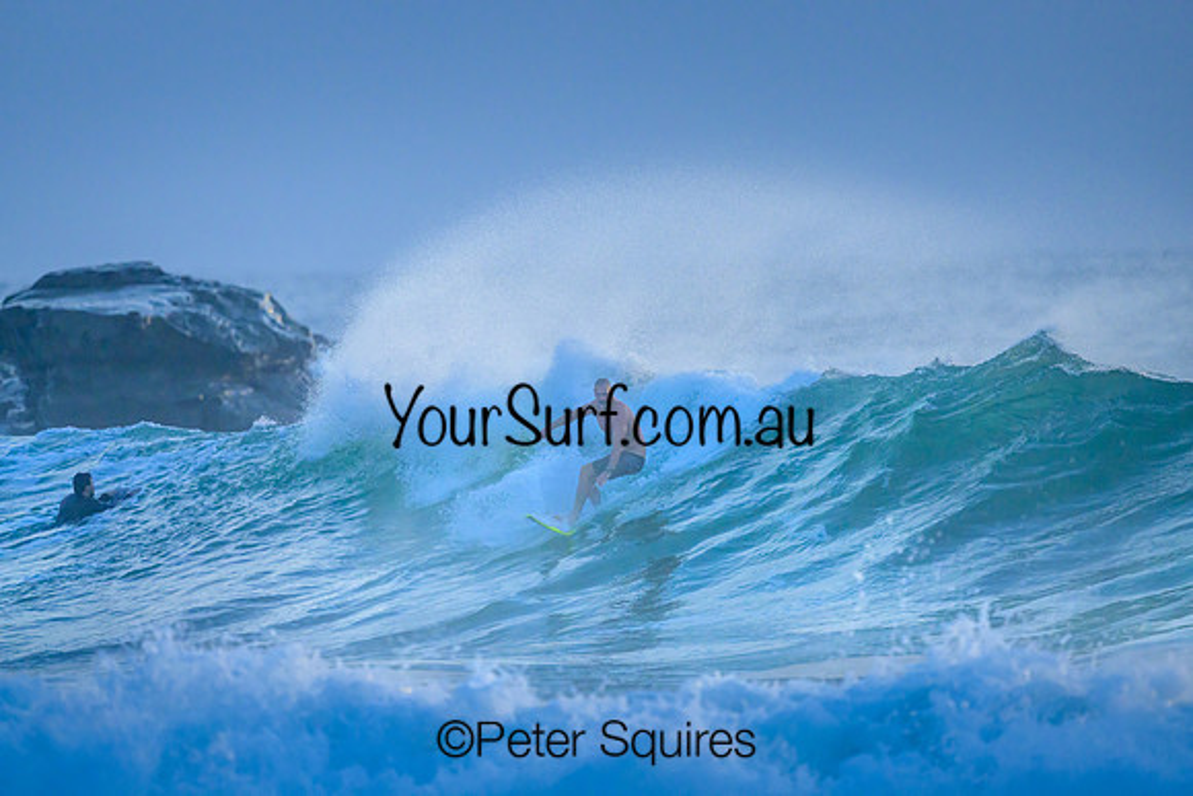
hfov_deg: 2.6
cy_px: 398
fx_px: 26516
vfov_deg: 1.7
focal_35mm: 800
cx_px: 596
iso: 2000
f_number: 6.3
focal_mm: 800
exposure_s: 1/2500
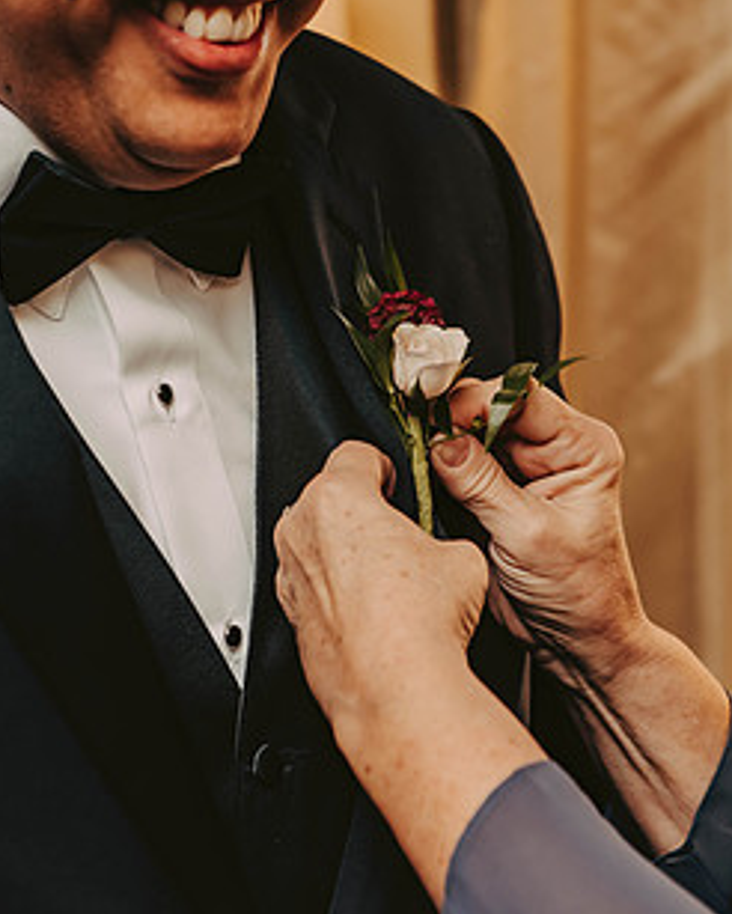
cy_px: 371
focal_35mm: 117
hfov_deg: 13.2
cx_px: 420
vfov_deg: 16.4
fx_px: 3165
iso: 800
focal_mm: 66
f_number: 4
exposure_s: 1/250
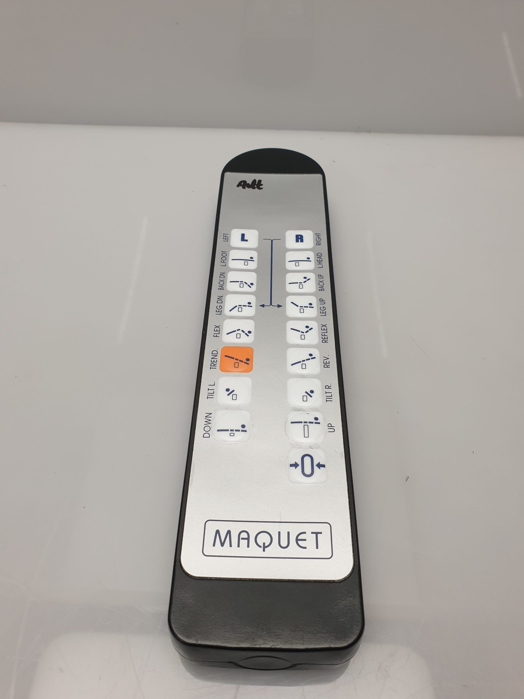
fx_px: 525
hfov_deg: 53.1
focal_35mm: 26
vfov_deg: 67.3
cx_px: 262
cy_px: 350
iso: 80
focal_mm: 4.3
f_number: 2.4
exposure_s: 1/100
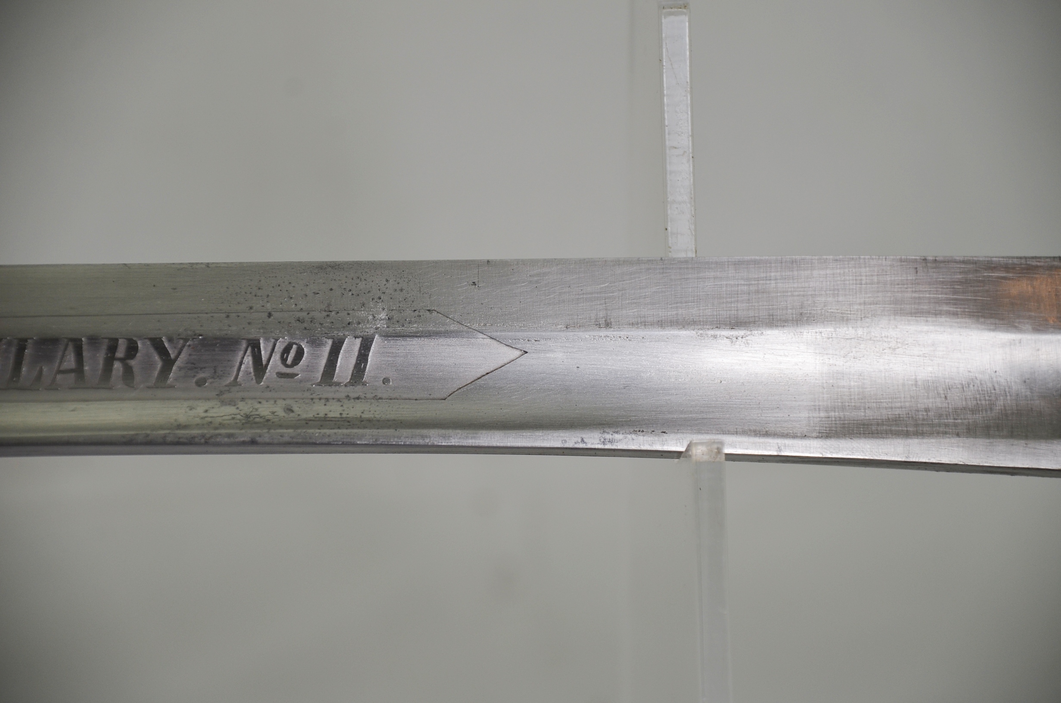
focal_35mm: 202
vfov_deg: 6.8
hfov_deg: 10.2
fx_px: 5956
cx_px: 530
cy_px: 352
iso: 220
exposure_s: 1/500
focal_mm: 135
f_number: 5.6
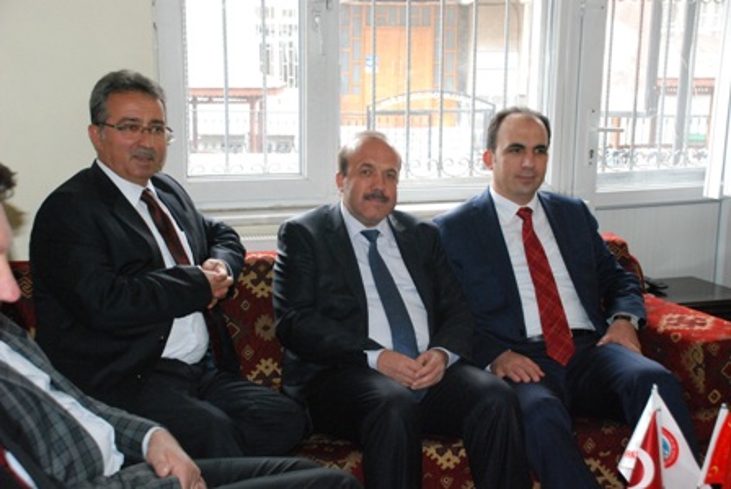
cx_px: 366
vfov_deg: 28.2
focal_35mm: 48
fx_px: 976
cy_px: 244
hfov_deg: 41.1
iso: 1600
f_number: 5.6
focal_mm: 32
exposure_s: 1/60
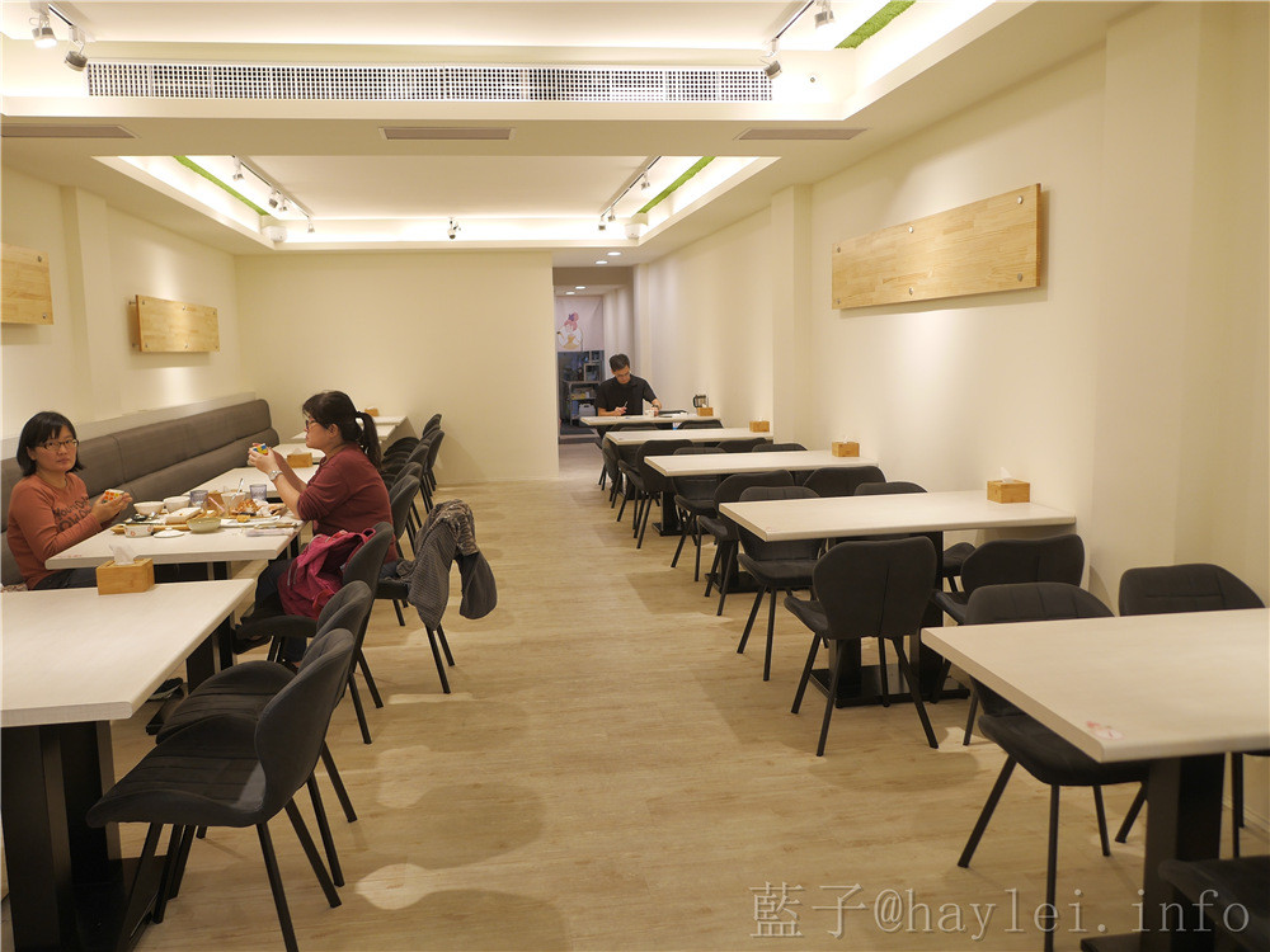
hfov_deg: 60.0
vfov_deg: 46.8
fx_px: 1101
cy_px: 476
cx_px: 635
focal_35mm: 30
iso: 200
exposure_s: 1/80
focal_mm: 15
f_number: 2.2
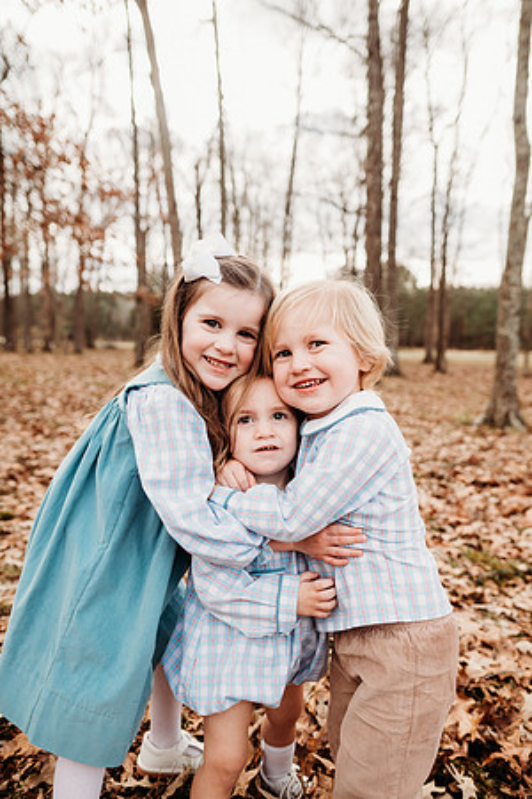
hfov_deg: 53.1
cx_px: 266
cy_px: 400
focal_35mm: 24
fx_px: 532
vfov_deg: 73.7
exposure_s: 1/250
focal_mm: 24
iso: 100
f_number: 3.2
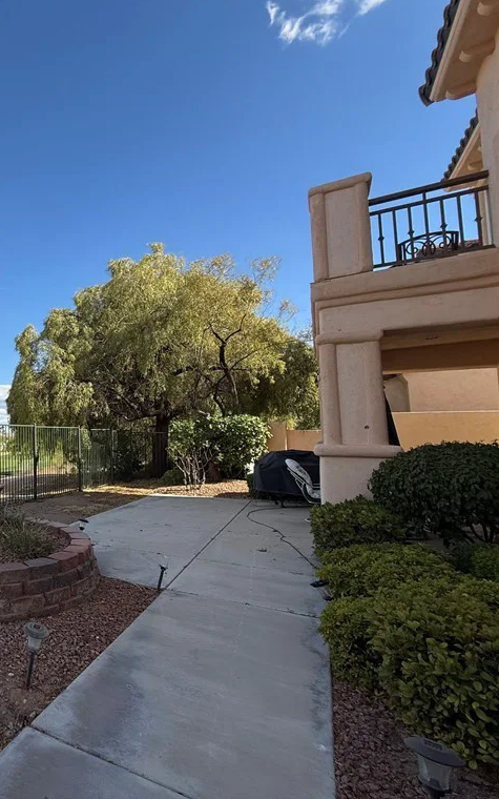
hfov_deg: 48.0
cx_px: -12
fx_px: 435
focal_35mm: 20
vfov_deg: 85.1
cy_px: 397
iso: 64
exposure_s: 1/1399
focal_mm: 2.22
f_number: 2.2
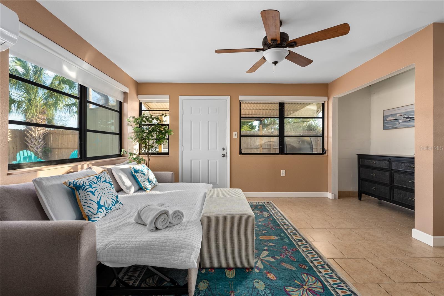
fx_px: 173
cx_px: 222
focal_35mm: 14
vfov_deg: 81.2
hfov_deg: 104.3
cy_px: 148
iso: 250
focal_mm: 14
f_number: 9
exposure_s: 1/6
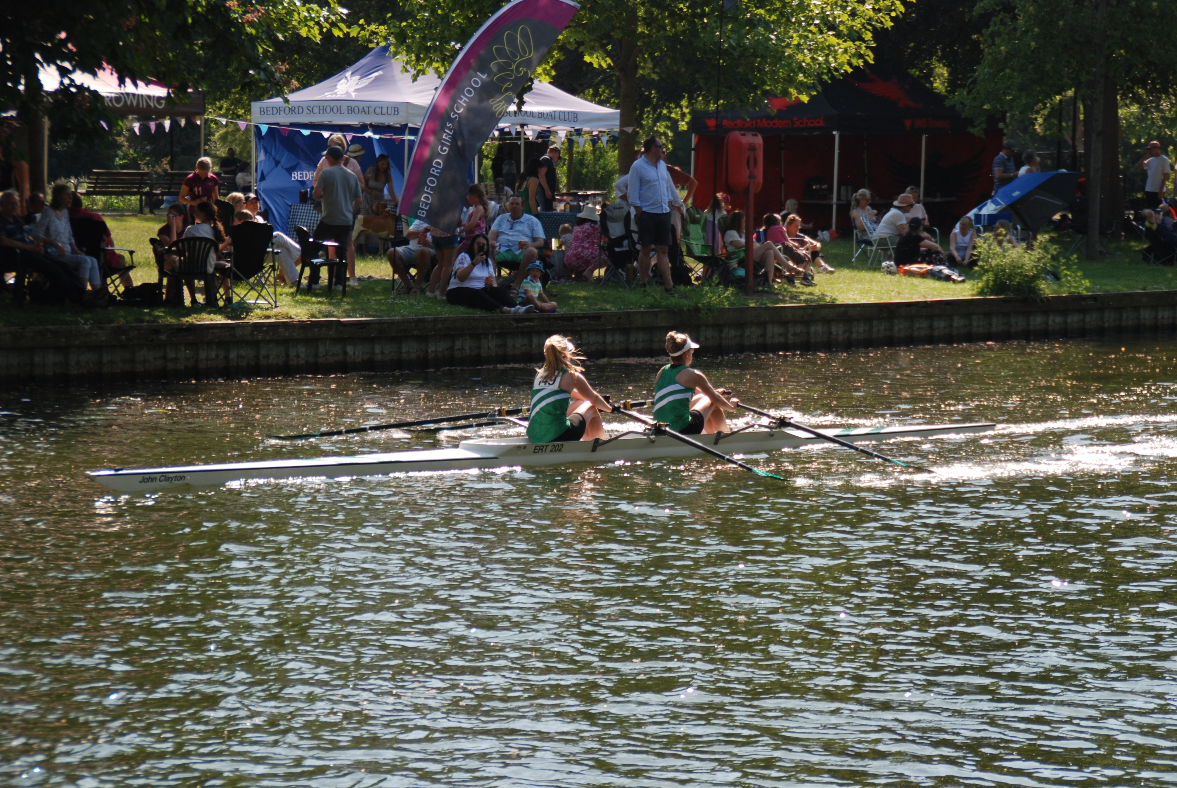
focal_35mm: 120
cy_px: 394
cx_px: 588
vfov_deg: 11.5
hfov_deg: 17.0
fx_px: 3928
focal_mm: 80
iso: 200
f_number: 5.6
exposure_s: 1/500
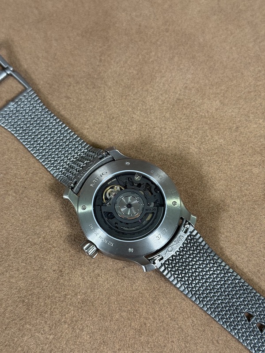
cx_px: 132
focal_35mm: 48
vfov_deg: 39.7
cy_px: 176
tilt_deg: -67.7
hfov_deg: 30.3
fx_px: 490
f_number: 1.78
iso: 125
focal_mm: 6.76
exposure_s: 1/54
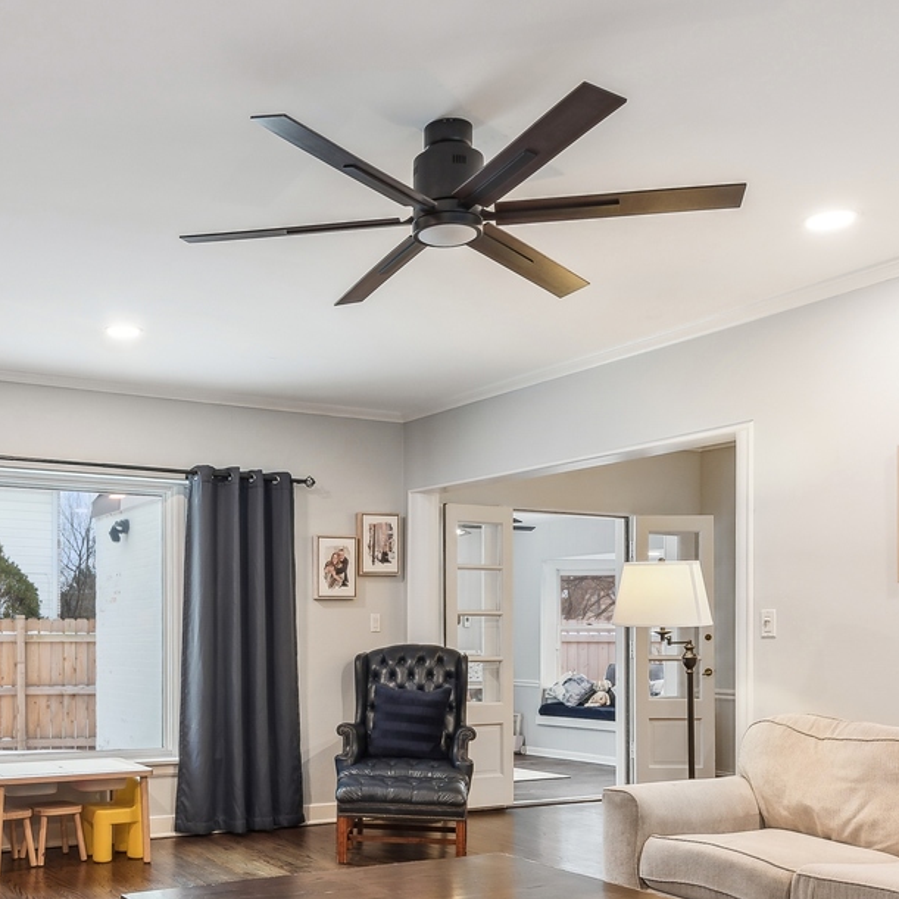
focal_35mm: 36
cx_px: 263
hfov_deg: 45.0
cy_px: 621
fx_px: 1058
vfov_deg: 45.1
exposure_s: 1/4
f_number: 9
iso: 200
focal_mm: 16
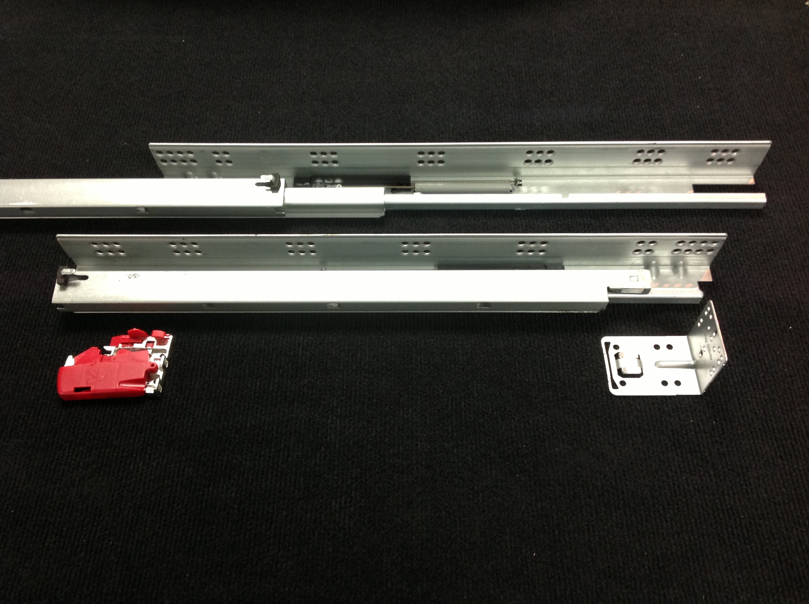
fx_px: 817
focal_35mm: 35
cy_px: 302
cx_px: 404
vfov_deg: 40.6
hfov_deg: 52.7
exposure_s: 1/15
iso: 125
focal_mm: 4.28
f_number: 2.4
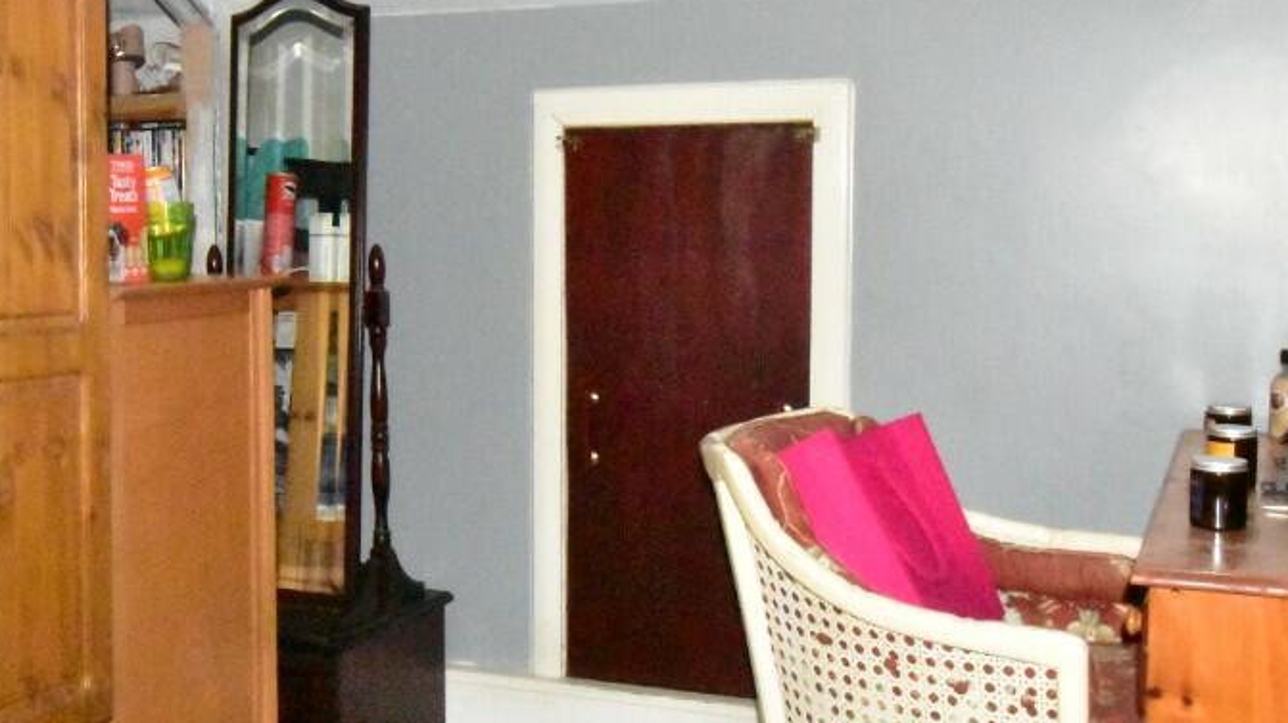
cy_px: 319
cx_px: 509
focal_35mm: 48
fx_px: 1639
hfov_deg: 42.7
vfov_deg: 24.9
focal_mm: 20
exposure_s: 1/200
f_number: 25
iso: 25600
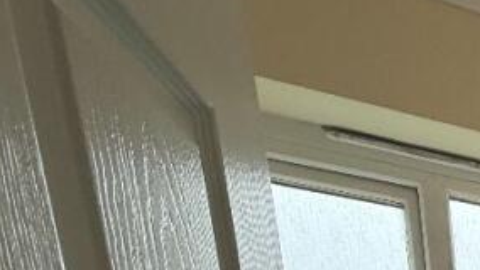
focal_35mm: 55
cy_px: 634
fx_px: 700
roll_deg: -0.1
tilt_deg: -11.9
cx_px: 821
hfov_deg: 23.6
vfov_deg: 14.7
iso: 64
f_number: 2.2
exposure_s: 1/133
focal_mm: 2.22
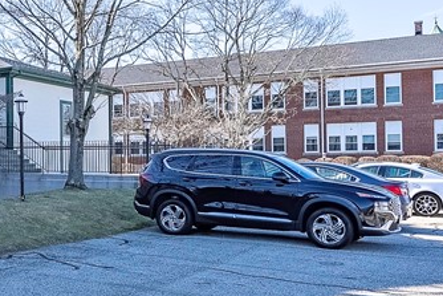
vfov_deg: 26.0
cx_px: -17
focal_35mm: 52
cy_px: 149
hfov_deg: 34.2
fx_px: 640
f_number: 9
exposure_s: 1/1600
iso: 100
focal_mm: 16
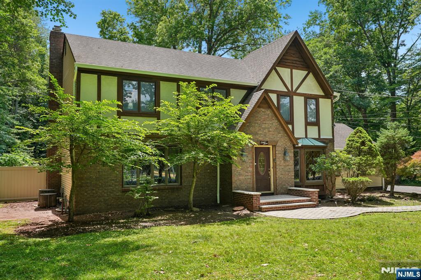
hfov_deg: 62.8
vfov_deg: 44.2
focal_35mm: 30
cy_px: 140
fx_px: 345
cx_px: 210
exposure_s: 1/50
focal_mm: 29.5
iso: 100
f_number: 8
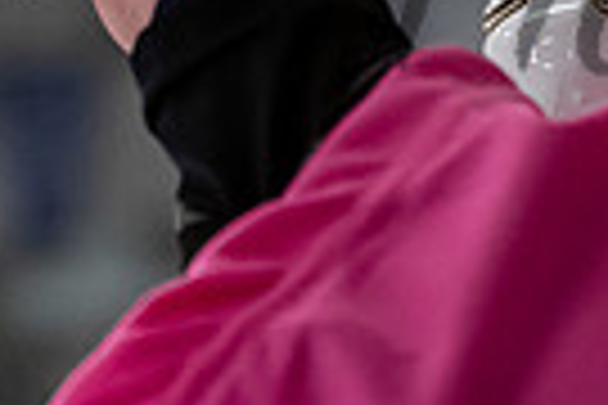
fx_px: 7599
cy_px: 16
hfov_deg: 4.6
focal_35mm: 450
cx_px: 626
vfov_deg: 3.1
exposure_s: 1/800
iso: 2000
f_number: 3.5
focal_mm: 70
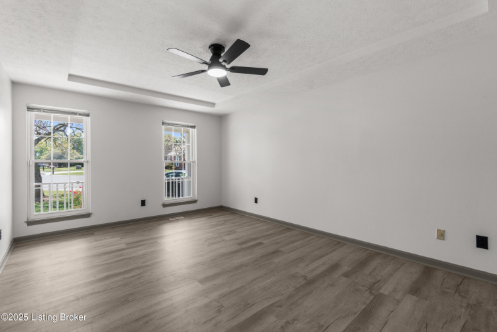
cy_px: 166
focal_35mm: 15
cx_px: 248
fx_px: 207
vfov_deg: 77.3
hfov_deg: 100.4
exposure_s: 1/6
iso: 400
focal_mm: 10
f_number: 8
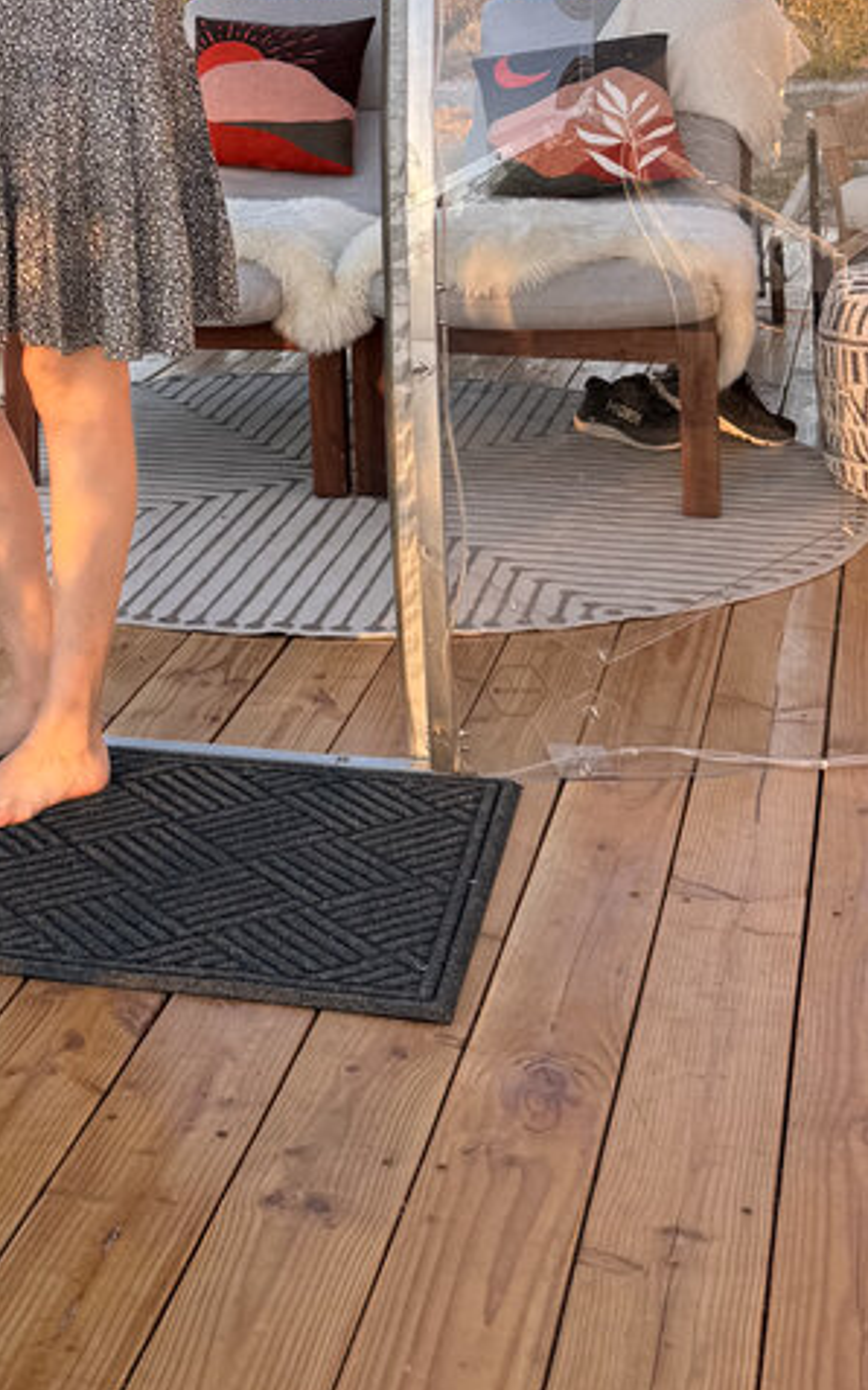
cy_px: -67
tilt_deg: -1.3
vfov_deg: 29.4
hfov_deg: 19.9
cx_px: 67
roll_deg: +1.3
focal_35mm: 64
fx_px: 2423
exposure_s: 1/802
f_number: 1.78
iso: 80
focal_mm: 6.76
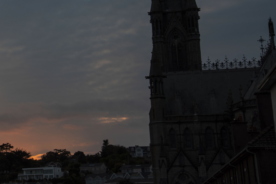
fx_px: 790
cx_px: -25
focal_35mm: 103
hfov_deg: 19.0
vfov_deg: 13.2
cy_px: 33
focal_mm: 44
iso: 200
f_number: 8
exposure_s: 1/400
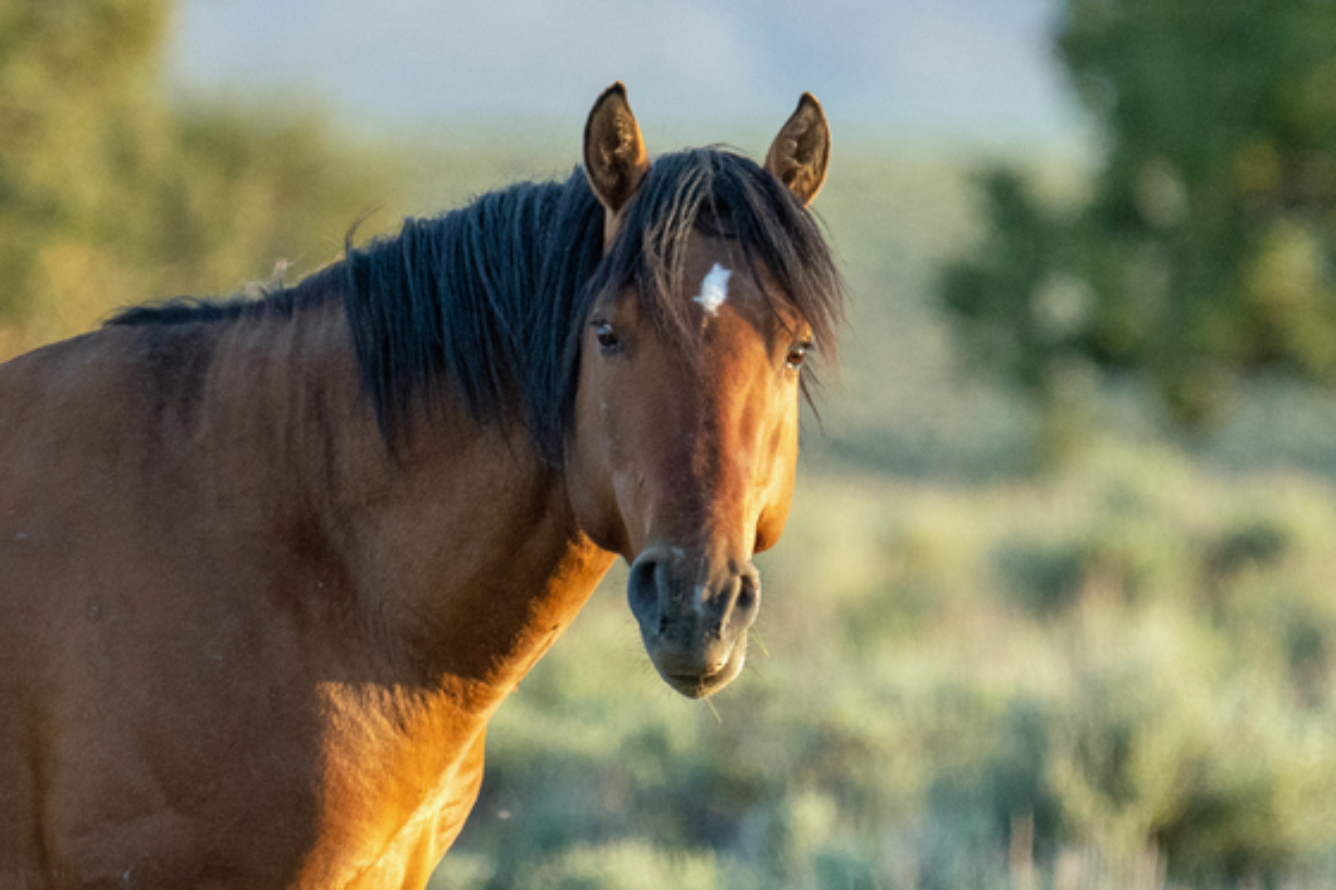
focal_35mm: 600
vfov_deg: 2.3
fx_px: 22259
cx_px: 668
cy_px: 445
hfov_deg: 3.4
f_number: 6.3
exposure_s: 1/1600
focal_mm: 600
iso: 6400
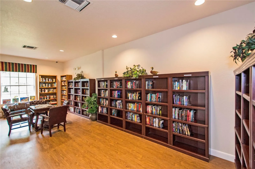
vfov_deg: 77.2
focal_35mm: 15
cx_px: 128
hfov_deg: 100.5
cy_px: 84
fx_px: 106
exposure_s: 1/60
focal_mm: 10
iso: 2000
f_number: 3.5
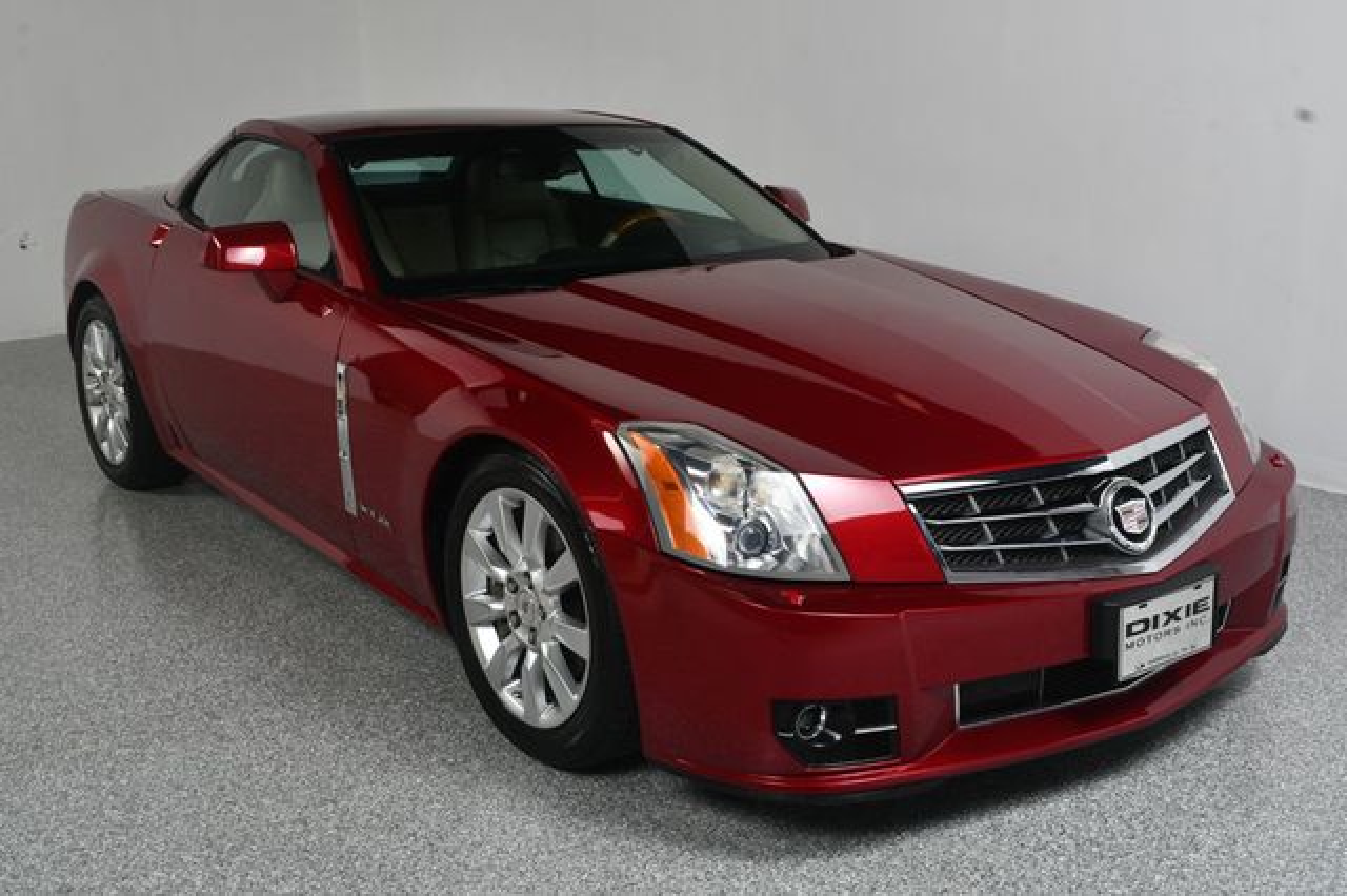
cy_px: 448
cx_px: 674
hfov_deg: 49.6
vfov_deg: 34.2
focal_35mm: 39
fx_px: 1458
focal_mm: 26
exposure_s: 1/160
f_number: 13
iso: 100
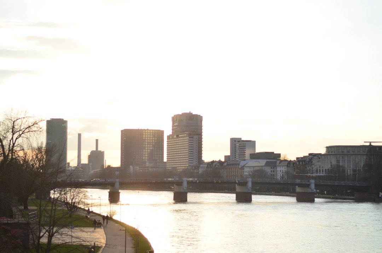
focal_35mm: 75
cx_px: 191
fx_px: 794
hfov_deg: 27.0
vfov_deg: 18.1
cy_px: 126
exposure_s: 1/4000
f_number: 2.2
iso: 200
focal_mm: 50
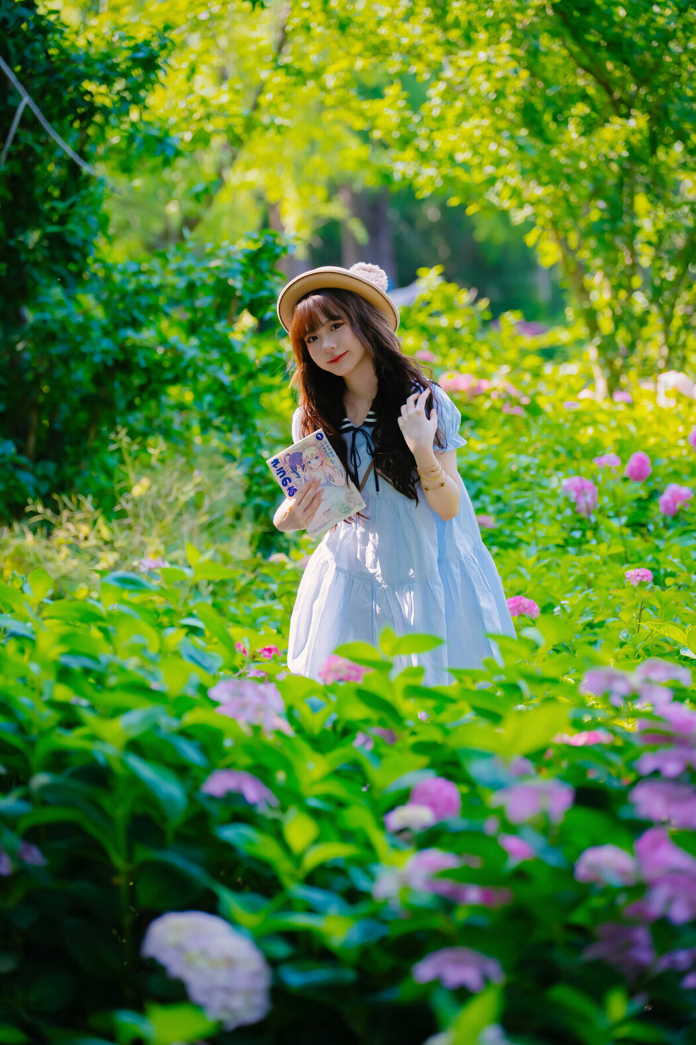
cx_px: 348
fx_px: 2987
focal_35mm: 103
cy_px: 522
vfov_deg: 19.8
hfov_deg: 13.3
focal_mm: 103
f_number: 2.8
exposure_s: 1/250
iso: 100
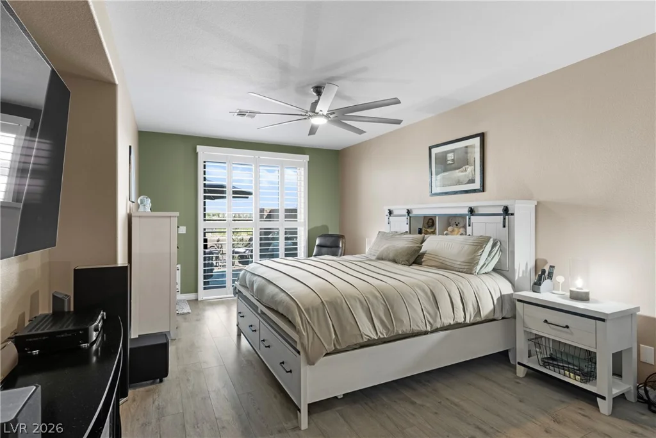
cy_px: 219
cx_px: 328
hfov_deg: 86.9
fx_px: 346
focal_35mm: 19
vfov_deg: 64.6
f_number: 8
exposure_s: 1/3
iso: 400
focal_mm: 19
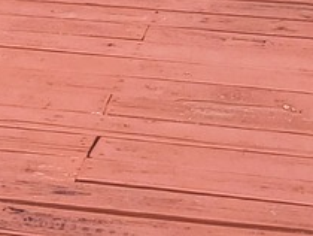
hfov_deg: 10.4
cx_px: -247
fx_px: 1611
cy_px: -568
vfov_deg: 7.1
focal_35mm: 178
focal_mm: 5.4
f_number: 1.8
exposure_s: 1/417
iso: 40
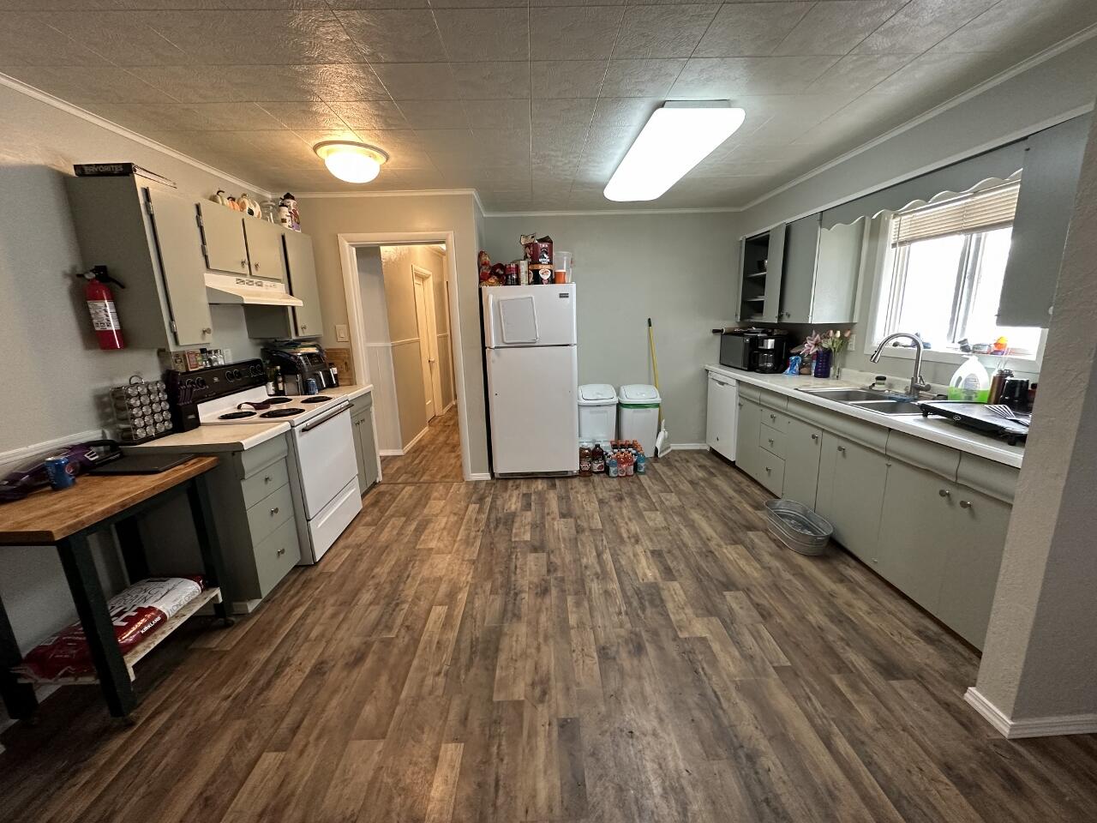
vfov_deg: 85.7
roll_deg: +2.0
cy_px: 412
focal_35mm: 14
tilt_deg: -11.9
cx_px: 548
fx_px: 444
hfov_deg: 102.1
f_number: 2.2
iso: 250
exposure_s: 1/60
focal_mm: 2.22
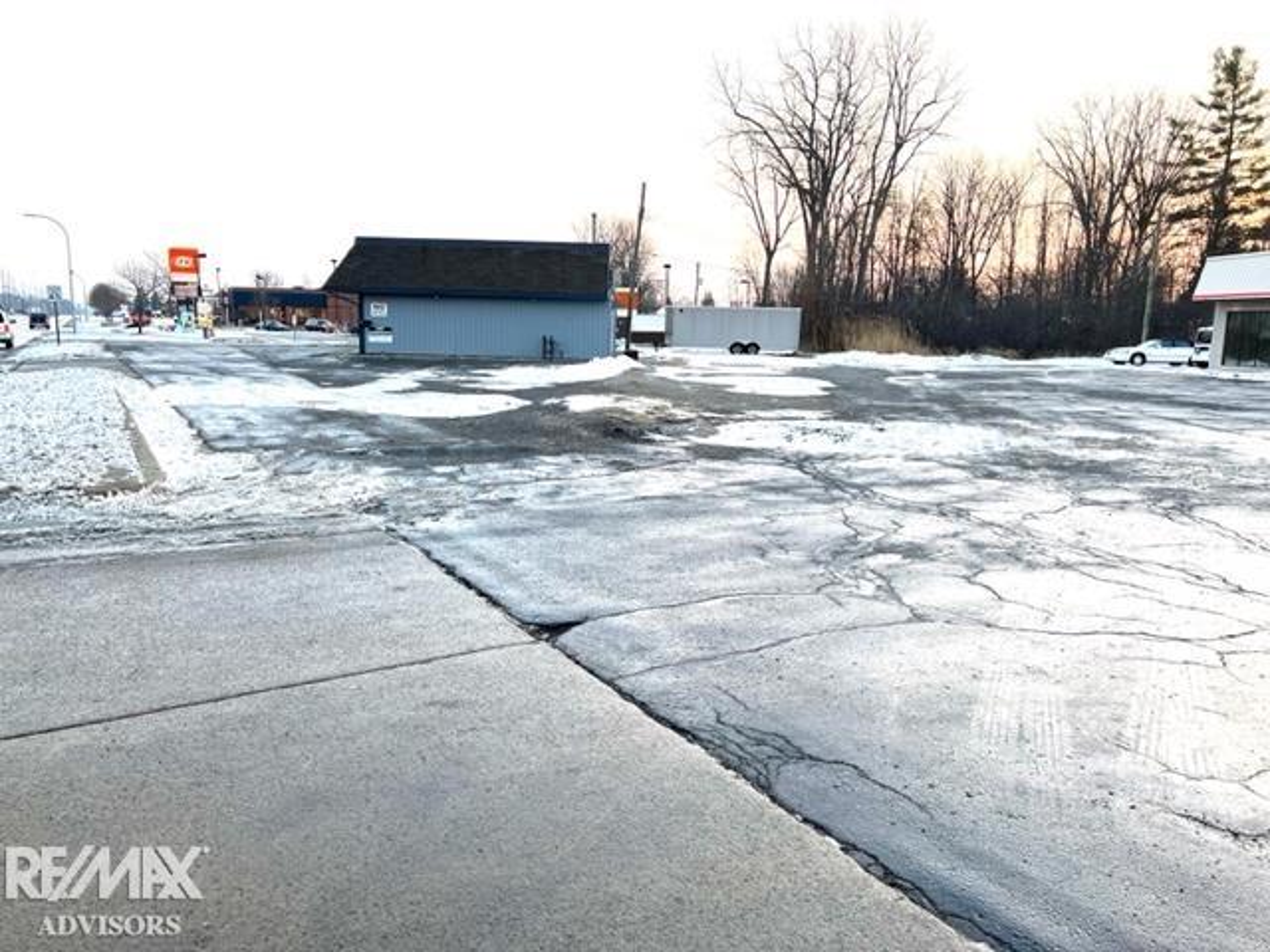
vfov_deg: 53.1
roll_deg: -0.6
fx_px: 954
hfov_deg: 67.3
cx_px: 635
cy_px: 476
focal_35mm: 26
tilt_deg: -9.1
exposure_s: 1/226
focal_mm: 5.7
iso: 50
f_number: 1.5
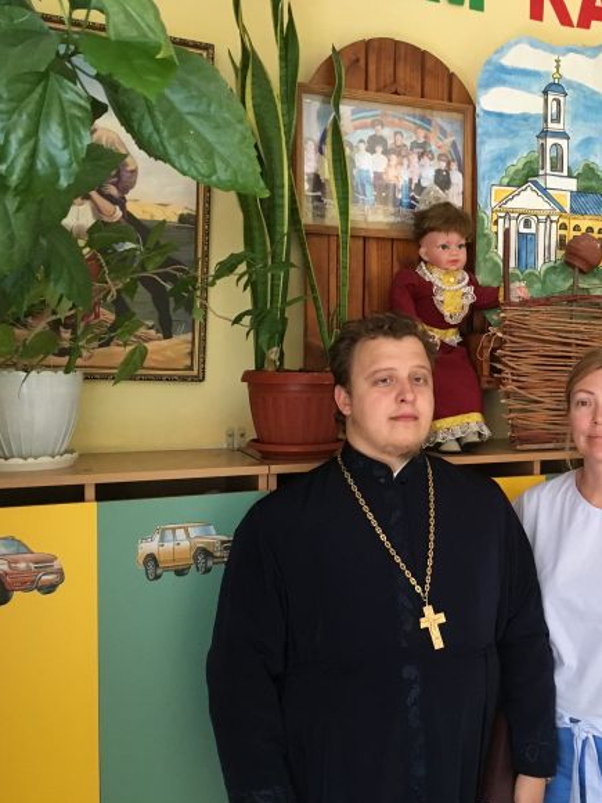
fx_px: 928
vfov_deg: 46.8
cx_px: 530
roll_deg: -0.9
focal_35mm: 40
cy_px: 392
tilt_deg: +0.9
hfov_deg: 34.2
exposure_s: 1/20
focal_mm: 4.15
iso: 200
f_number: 2.2
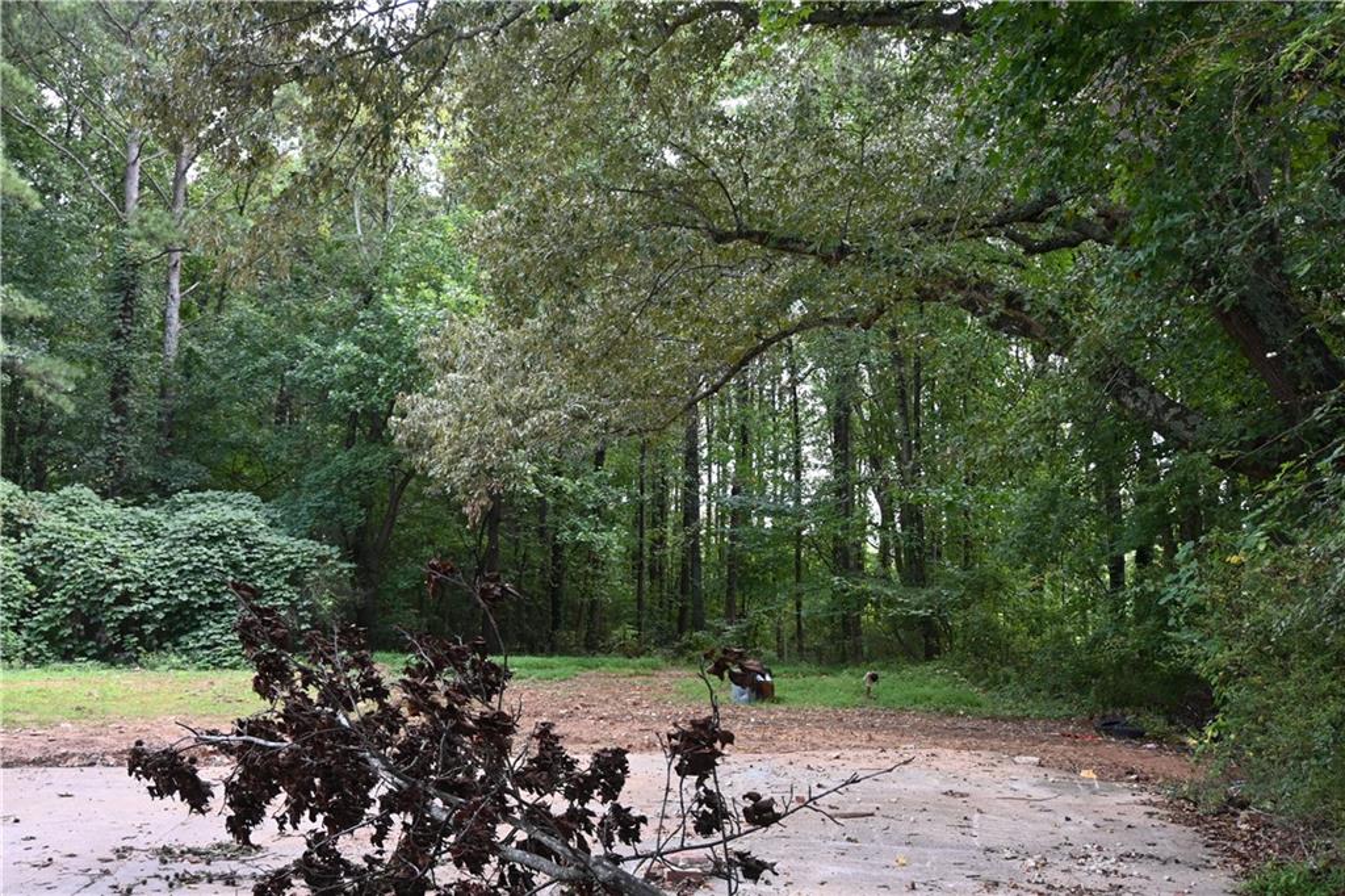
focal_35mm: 34
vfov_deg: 38.3
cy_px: 448
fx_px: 1288
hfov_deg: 55.1
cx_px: 672
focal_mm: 23
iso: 400
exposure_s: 1/200
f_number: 4.2
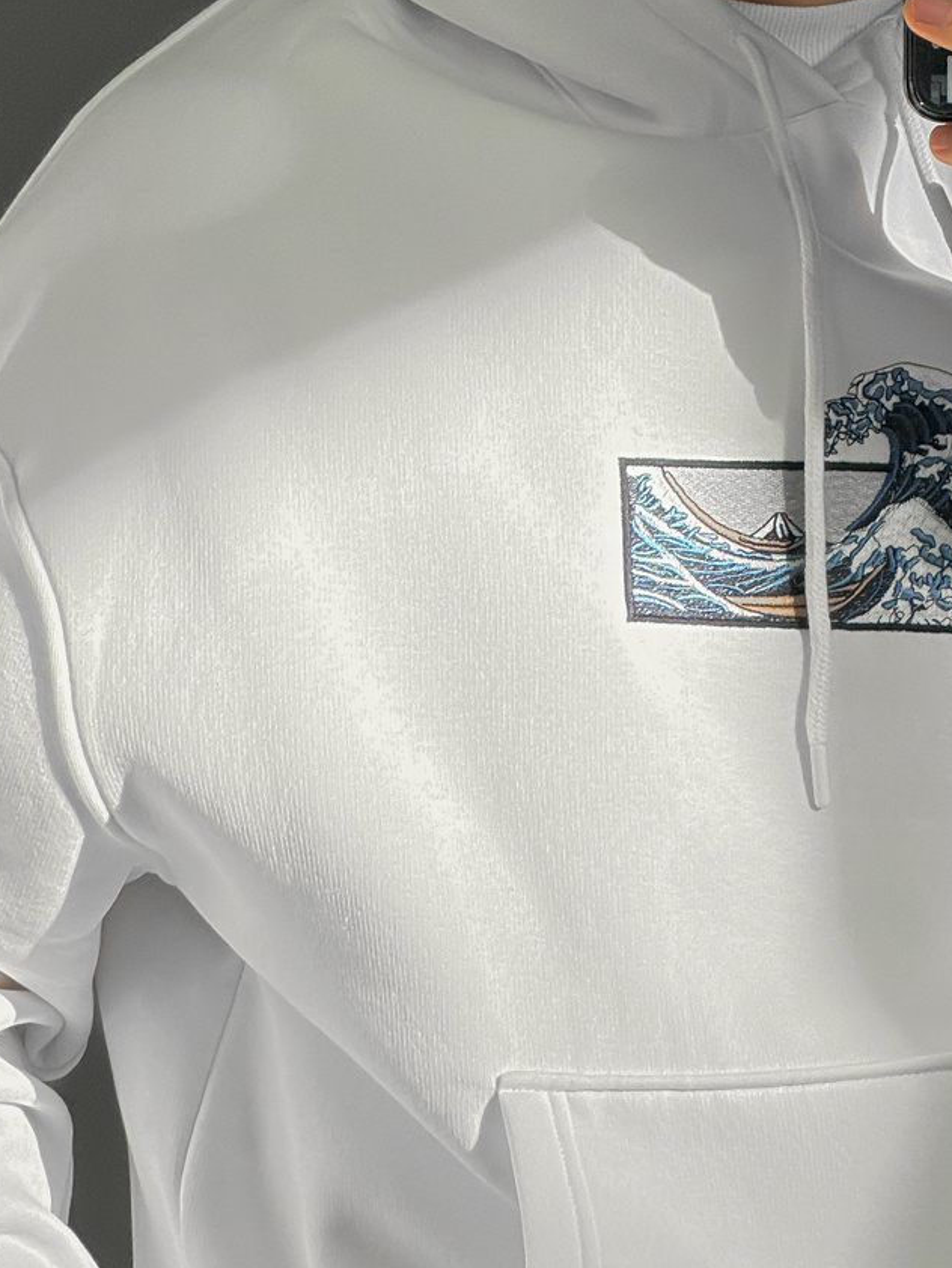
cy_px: 861
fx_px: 8356
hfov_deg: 6.5
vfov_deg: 8.7
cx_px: 764
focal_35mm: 228
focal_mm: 15.66
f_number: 2.8
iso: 50
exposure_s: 1/680
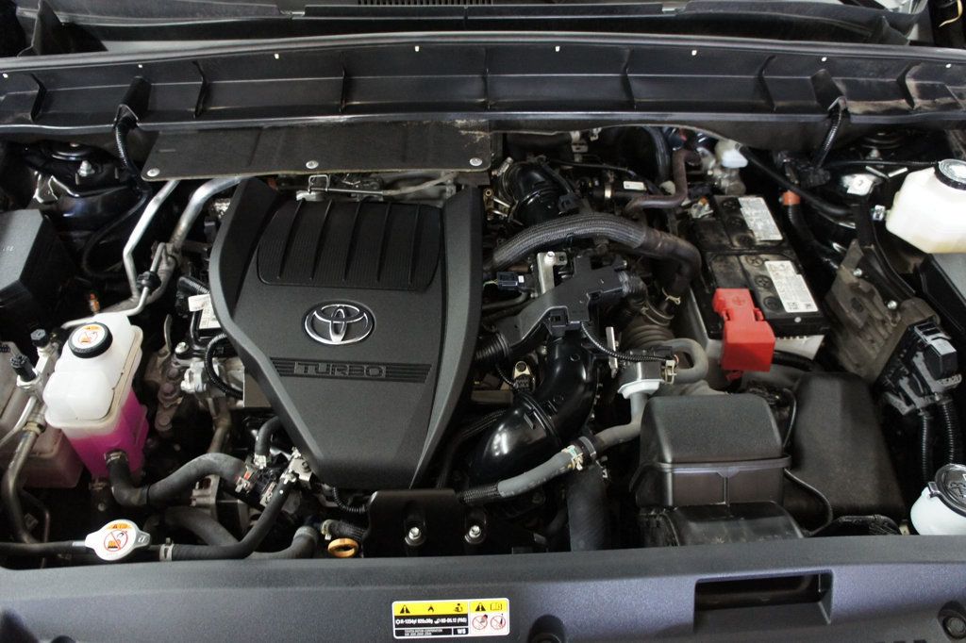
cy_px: 322
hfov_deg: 67.4
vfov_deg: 47.9
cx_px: 483
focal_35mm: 27
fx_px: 724
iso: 1600
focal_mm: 18
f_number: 3.5
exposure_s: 1/25
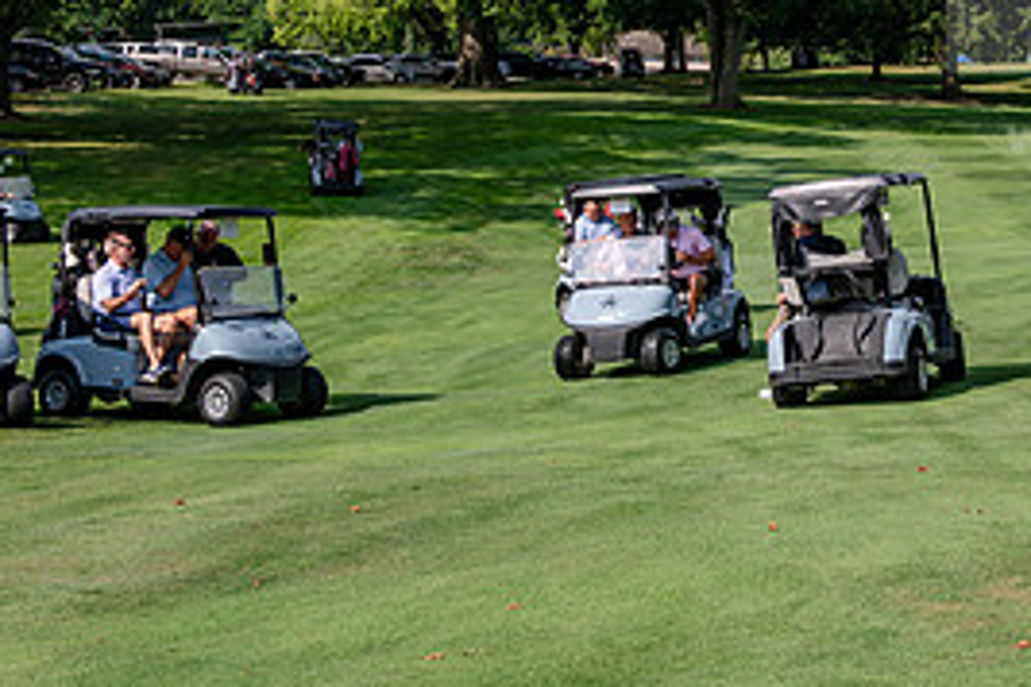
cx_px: 830
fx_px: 2491
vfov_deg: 15.7
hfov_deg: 23.0
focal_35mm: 87
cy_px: 218
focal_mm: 40
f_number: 4
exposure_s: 1/640
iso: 64
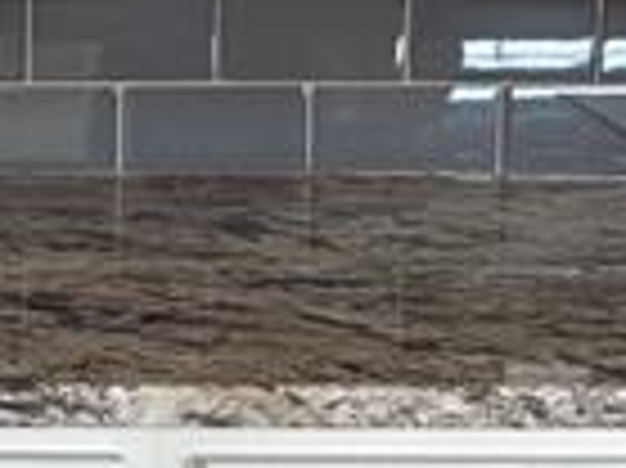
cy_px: -144
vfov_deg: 8.3
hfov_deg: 10.4
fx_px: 3198
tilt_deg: -7.6
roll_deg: +0.3
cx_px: -581
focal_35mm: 177
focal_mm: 6.76
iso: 160
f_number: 1.78
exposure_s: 1/121
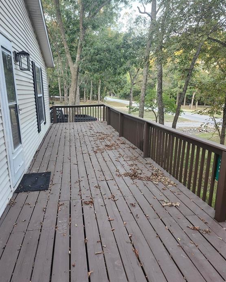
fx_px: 209
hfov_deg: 56.8
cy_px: 142
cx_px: 111
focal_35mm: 25
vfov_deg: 68.1
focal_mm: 5.54
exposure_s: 1/120
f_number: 1.8
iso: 320
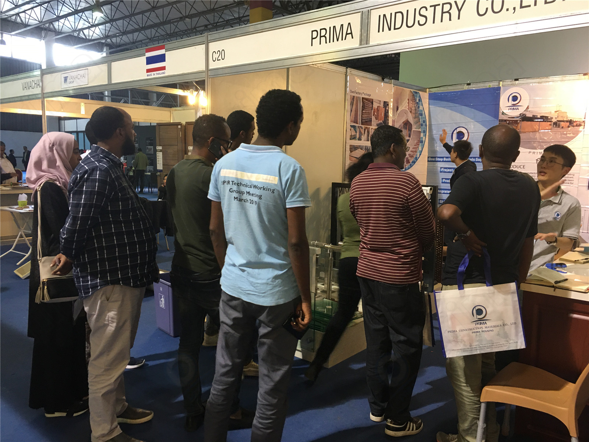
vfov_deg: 48.2
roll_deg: -1.9
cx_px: 294
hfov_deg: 61.7
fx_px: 493
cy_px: 221
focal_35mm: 29
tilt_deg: -5.7
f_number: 2.2
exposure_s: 1/17
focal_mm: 4.15
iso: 64
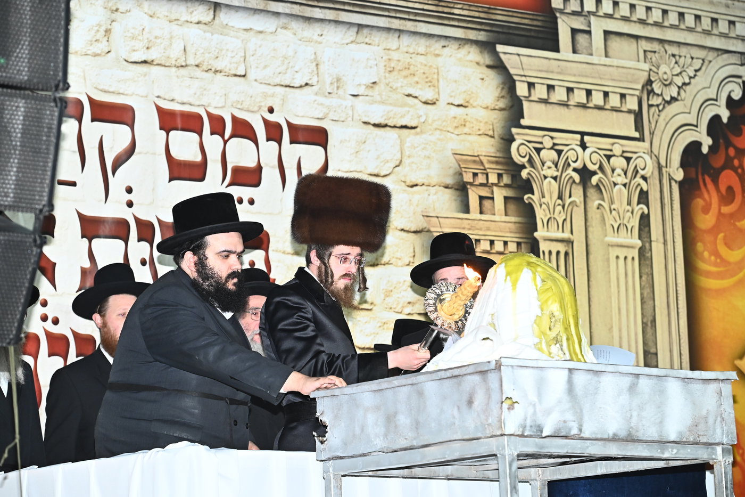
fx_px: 2483
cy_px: 248
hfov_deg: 17.1
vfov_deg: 11.4
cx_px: 372
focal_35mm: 120
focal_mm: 120
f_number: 5.6
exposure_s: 1/200
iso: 2500
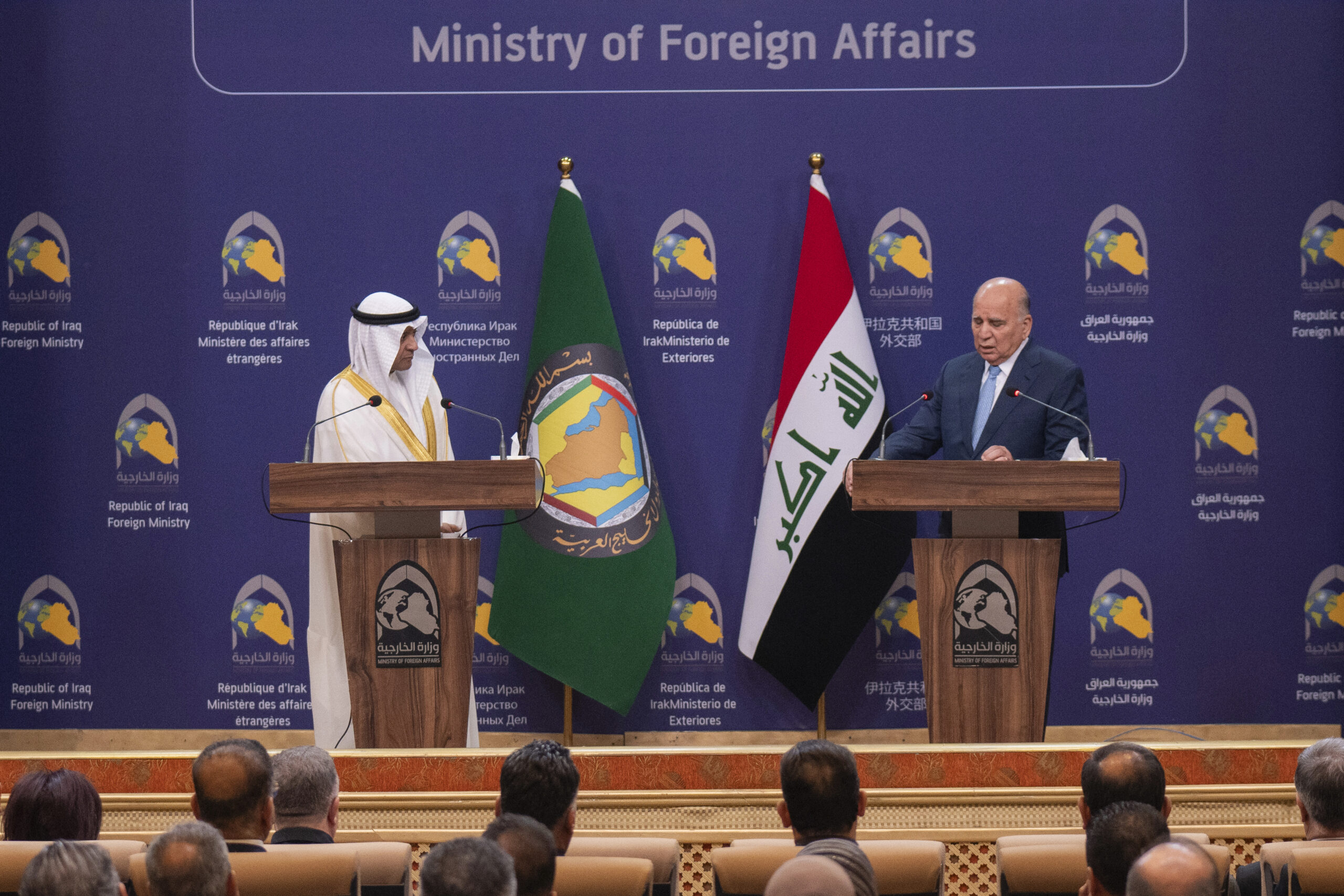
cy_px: 448
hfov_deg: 16.5
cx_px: 672
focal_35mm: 124
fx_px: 4629
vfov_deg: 11.1
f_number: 2.8
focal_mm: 83
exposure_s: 1/250
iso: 1600
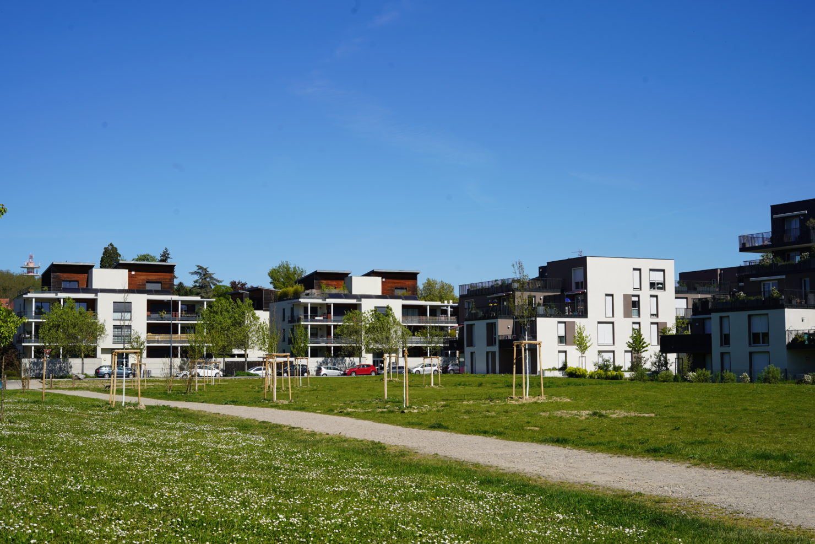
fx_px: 1132
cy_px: 272
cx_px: 408
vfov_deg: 27.0
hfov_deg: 39.6
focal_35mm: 50
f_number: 10
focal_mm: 50
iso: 100
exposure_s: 1/200
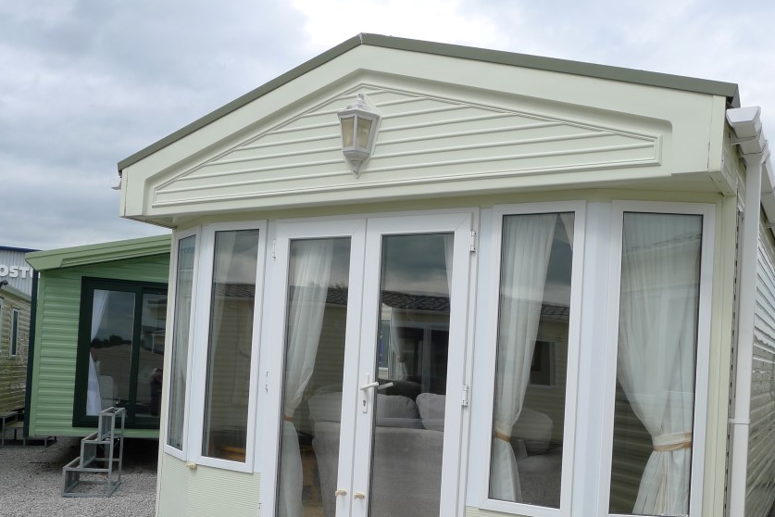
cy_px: 352
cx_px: 436
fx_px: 710
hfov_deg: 57.1
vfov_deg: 39.4
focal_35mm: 33
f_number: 4
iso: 80
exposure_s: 1/640
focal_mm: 5.1
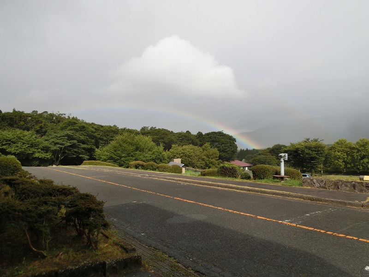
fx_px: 266
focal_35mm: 25
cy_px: 138
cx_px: 184
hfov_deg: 69.4
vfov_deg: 54.9
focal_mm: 4.5
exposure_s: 1/1000
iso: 80
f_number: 3.5
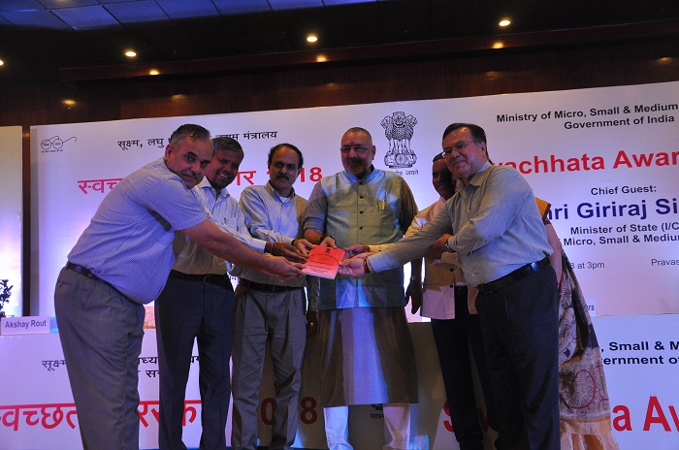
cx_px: 340
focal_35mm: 38
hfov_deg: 51.4
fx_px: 706
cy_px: 225
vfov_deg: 35.4
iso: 800
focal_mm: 25
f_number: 5.6
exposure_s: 1/125
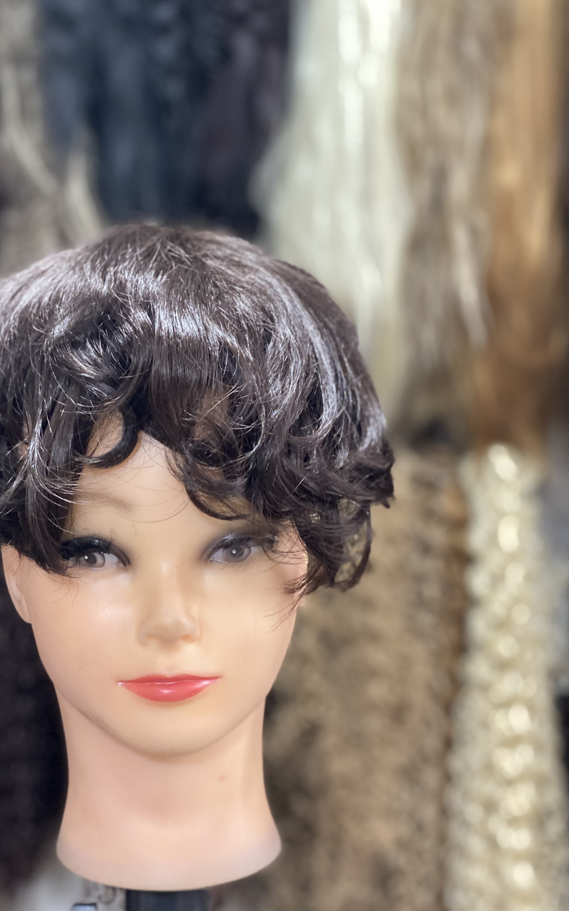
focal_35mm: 67
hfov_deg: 19.3
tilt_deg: -7.4
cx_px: 170
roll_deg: -0.9
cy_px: 506
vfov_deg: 30.6
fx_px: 1662
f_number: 2
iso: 200
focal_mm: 6
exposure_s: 1/33
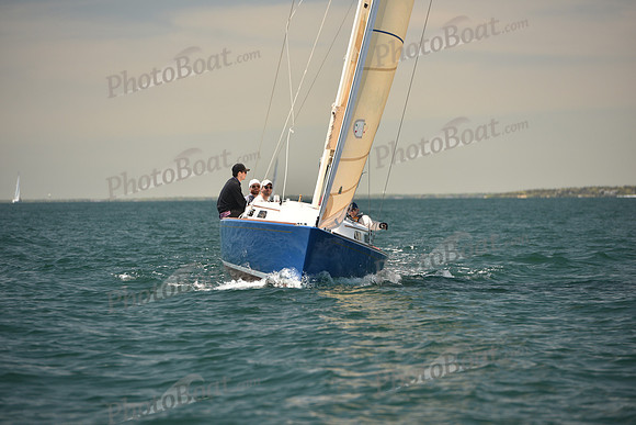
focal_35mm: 200
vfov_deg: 6.9
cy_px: 212
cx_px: 318
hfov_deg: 10.3
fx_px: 3534
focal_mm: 200
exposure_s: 1/800
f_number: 4.5
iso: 250
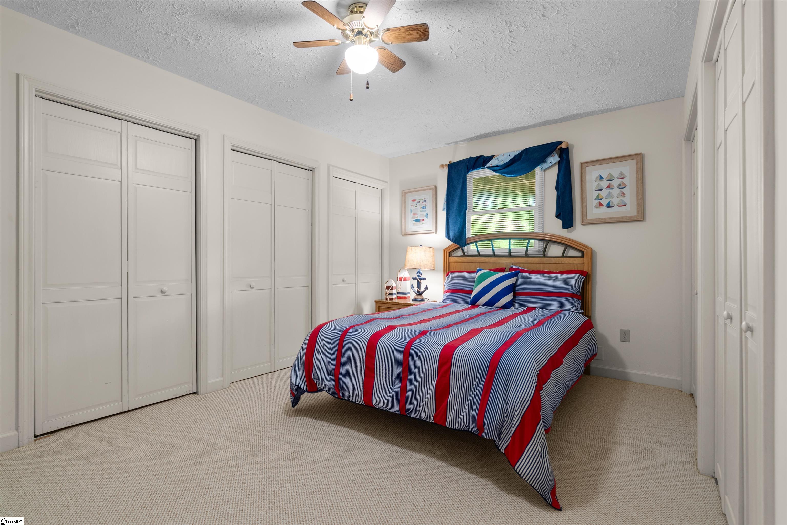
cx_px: 394
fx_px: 350
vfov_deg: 73.8
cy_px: 262
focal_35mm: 16
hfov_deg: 96.7
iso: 200
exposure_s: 2
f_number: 8
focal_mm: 16
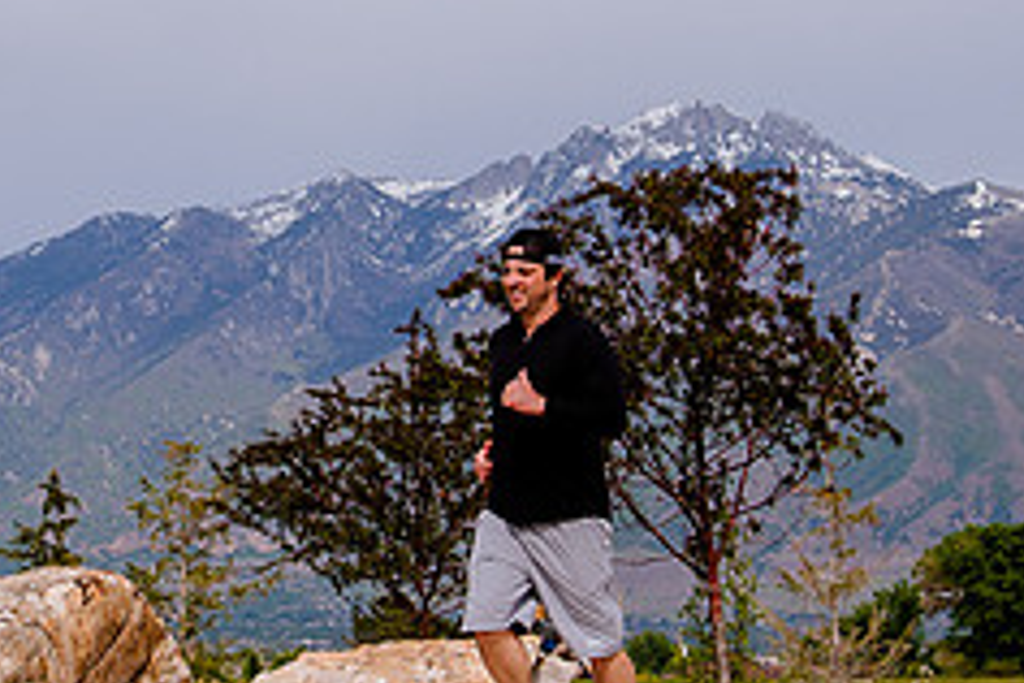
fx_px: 4778
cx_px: 170
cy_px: 187
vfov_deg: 8.2
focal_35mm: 168
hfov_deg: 12.2
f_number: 8
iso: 200
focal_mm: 44
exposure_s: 1/640
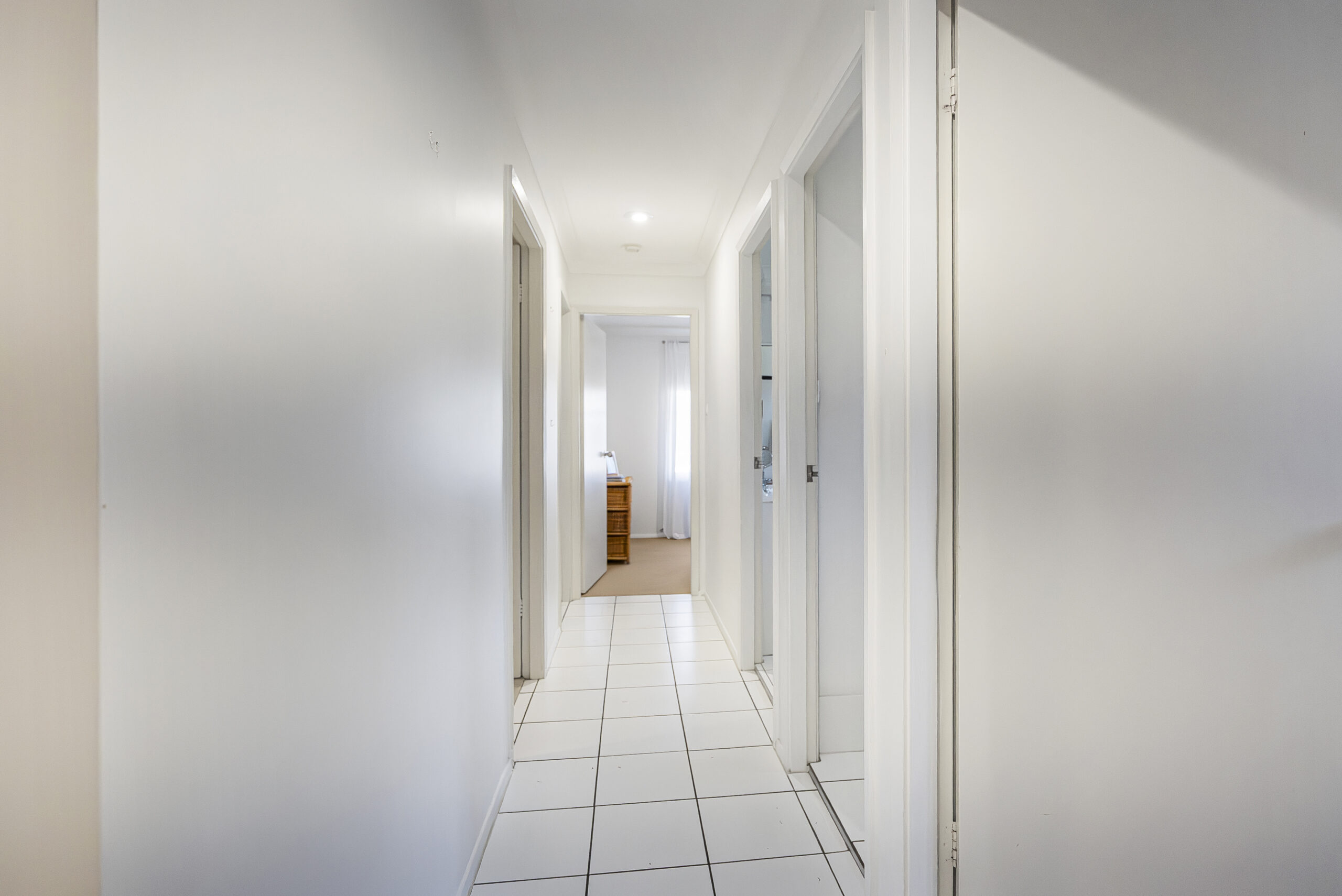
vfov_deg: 73.8
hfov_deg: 96.7
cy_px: 448
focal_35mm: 16
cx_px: 671
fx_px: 597
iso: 12800
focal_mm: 16
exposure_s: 1/2000
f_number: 4
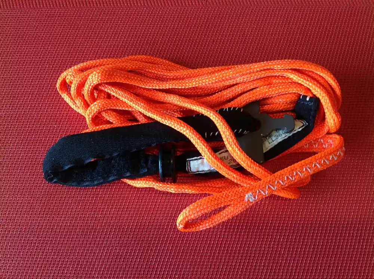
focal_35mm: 35
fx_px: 377
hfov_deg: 52.7
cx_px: 187
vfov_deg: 40.6
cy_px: 140
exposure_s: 1/24
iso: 50
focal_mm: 4.28
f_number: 2.4
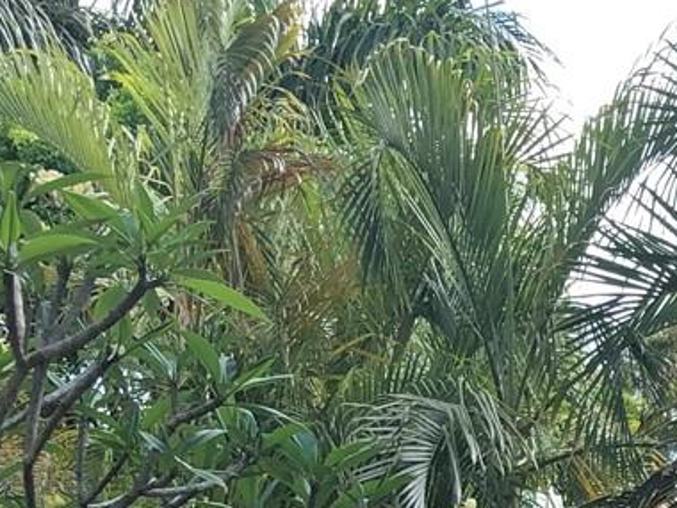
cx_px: 844
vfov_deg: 11.2
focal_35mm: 118
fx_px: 2308
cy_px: 1064
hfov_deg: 15.9
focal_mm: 3.99
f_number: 1.8
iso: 20
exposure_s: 1/412
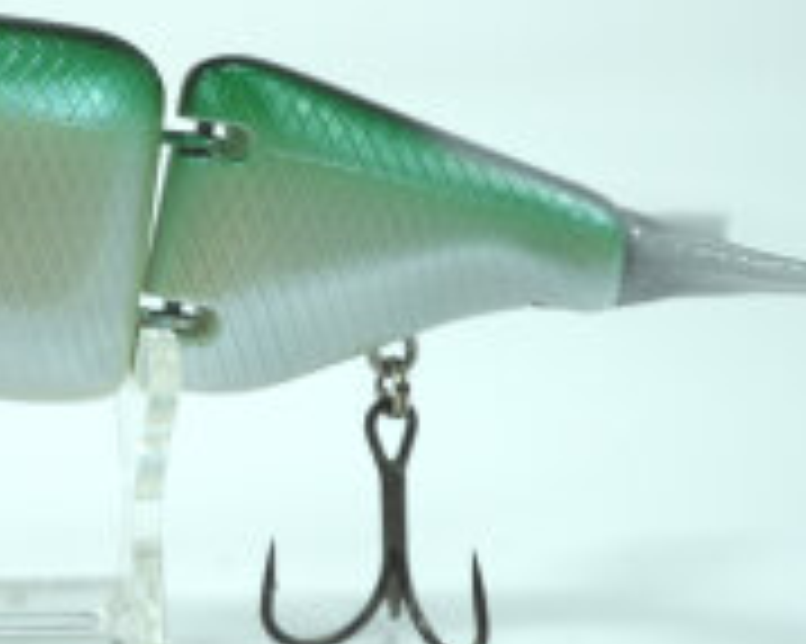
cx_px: -63
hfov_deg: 17.0
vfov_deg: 13.9
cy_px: 131
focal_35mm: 110
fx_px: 2623
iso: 200
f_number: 5.6
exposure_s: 1/250
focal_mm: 35
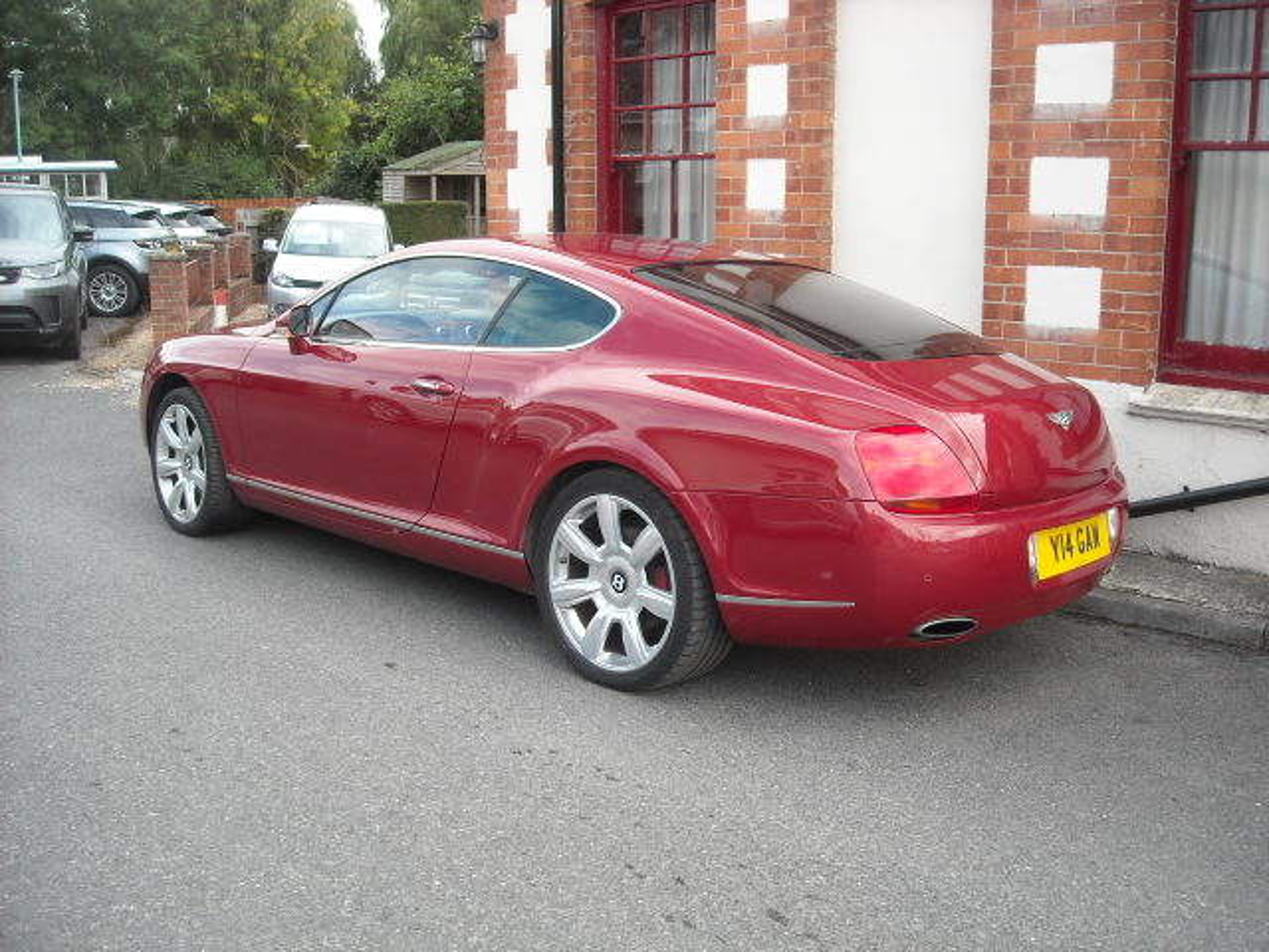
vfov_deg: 40.7
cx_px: 634
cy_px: 476
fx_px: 1283
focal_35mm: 35
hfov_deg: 52.6
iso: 64
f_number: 2.8
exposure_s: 1/161
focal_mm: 5.7
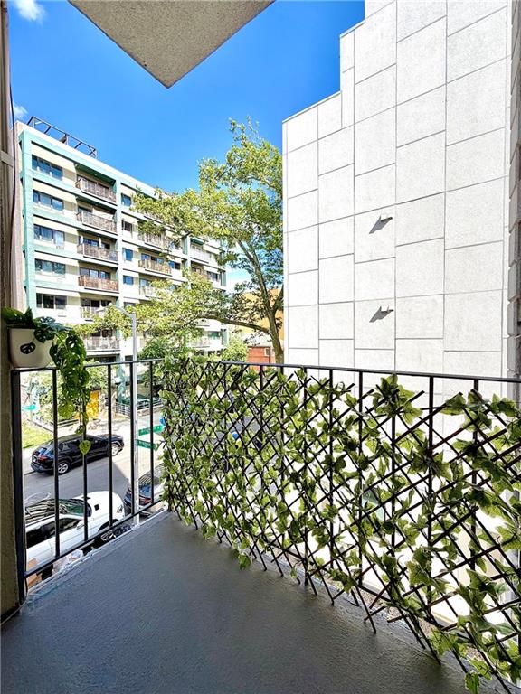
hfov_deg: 85.7
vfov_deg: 102.1
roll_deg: +0.5
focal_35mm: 14
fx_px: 281
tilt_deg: -1.5
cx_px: 260
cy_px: 347
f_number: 2.2
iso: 40
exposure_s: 1/522
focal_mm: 2.22
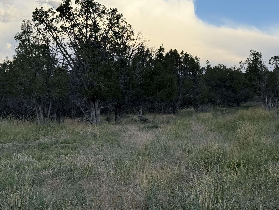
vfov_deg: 19.6
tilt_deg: +2.6
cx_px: 176
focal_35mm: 75
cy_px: 93
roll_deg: -0.9
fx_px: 605
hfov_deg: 25.9
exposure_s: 1/1608
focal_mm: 6.76
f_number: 1.78
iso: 80
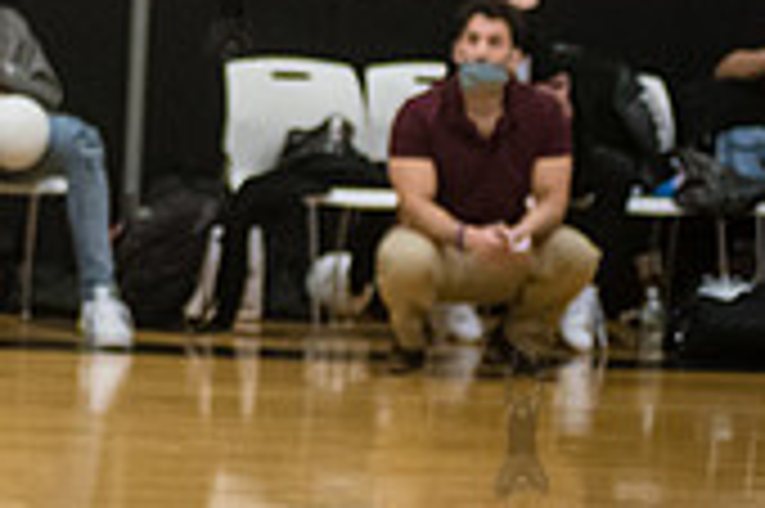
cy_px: -236
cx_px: -351
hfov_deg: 7.4
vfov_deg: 5.0
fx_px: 5796
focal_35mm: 273
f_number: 3.2
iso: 5000
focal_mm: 80
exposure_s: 1/400
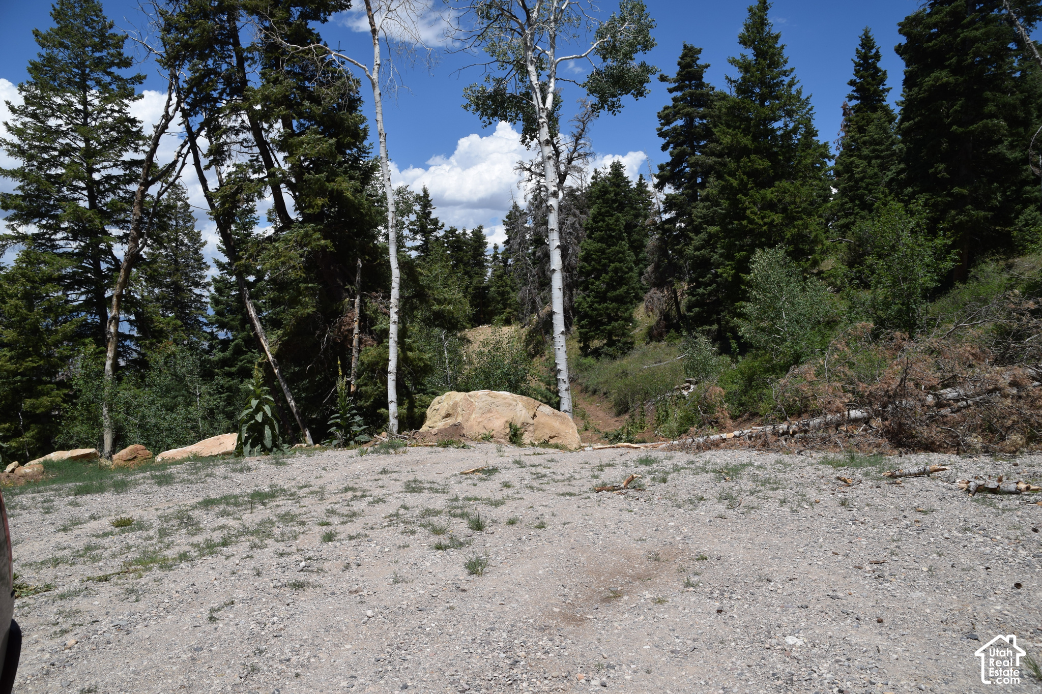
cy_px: 347
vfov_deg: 47.9
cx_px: 521
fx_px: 781
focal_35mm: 27
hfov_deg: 67.4
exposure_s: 1/320
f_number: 9
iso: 100
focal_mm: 18
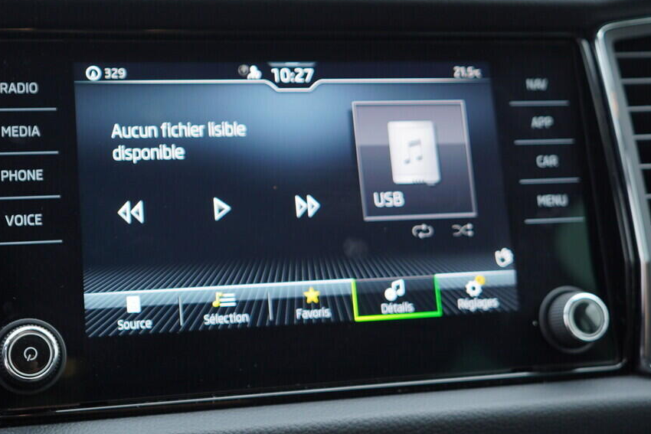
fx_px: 1103
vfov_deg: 22.2
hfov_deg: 32.8
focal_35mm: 61
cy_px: 160
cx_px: 264
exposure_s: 1/40
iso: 125
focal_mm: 24
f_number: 2.8
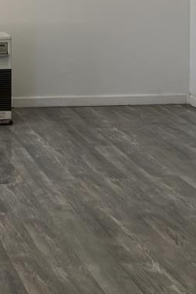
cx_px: -42
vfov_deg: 17.9
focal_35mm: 109
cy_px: -57
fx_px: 890
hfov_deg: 12.3
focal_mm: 5.7
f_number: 1.5
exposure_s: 1/121
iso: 32
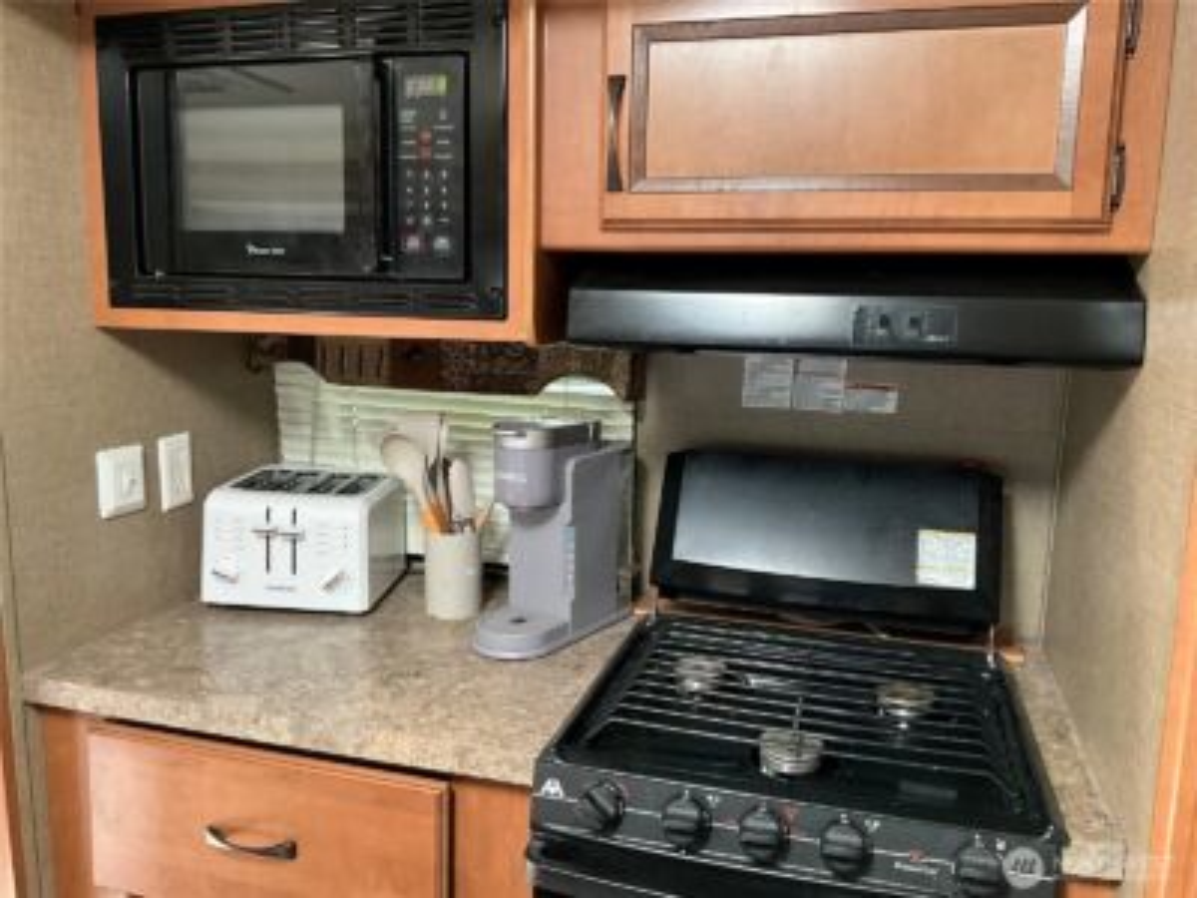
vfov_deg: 48.2
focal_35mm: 29
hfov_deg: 61.7
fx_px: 1003
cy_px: 449
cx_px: 598
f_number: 1.8
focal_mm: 3
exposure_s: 1/59
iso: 320
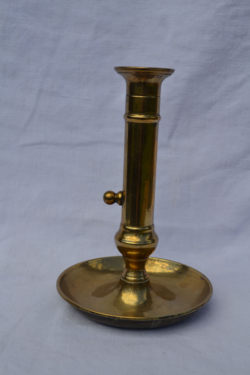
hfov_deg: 28.1
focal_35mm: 48
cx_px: 125
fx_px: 500
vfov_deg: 41.1
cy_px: 188
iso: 100
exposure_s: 1/250
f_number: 8
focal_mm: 32
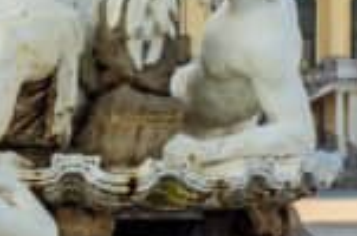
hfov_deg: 9.1
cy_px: 46
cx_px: 433
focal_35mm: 223
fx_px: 2207
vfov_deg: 6.1
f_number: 11
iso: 100
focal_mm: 28
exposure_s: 1/125
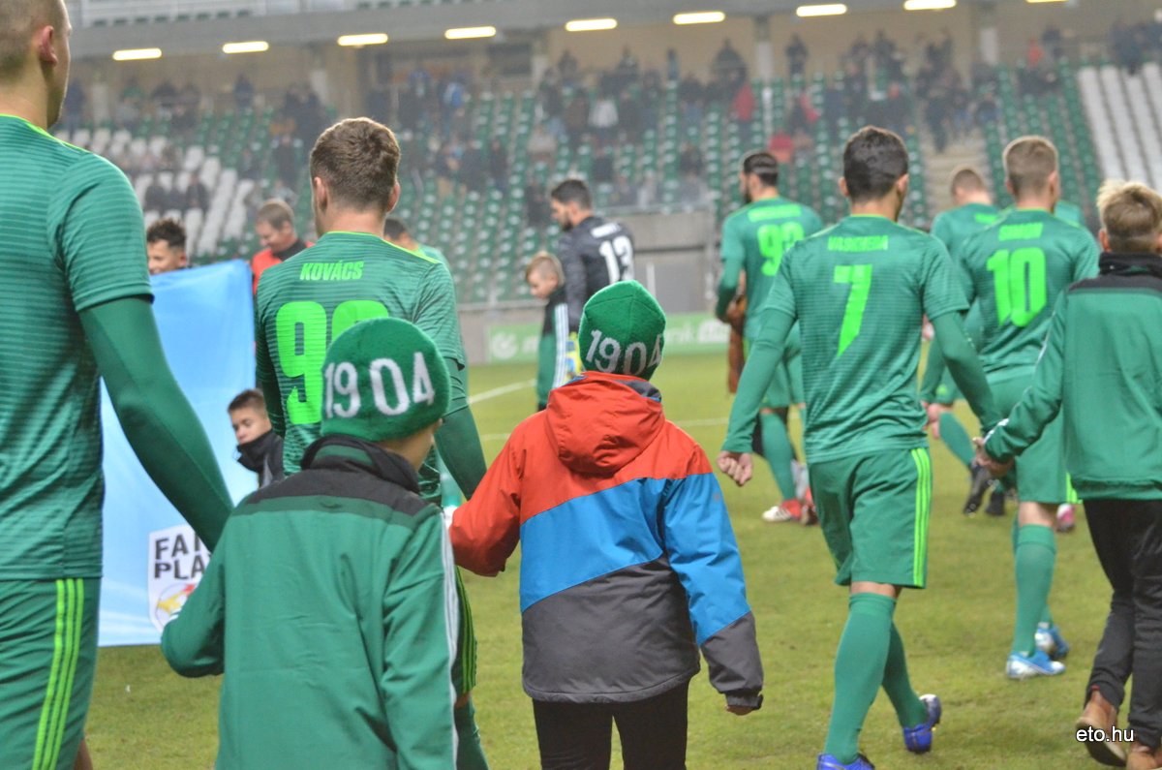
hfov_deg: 19.5
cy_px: 385
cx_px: 581
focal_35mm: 105
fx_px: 3382
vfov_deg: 13.0
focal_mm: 70
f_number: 4.5
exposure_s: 1/320
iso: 3200
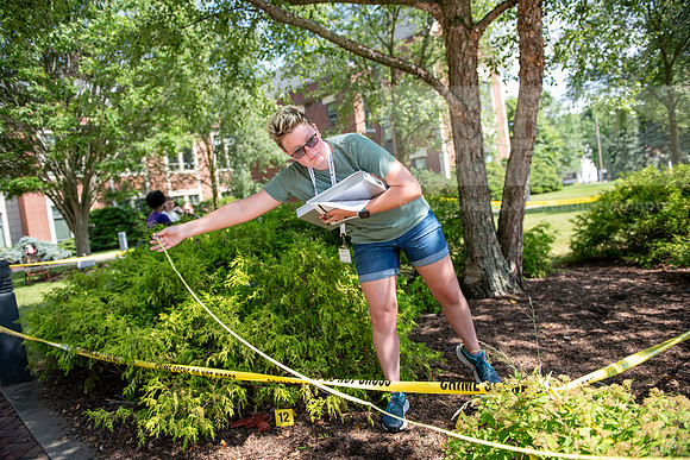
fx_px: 460
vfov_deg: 53.2
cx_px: 345
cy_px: 230
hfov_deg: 73.7
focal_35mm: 24
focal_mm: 24
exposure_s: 1/500
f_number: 3.2
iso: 160
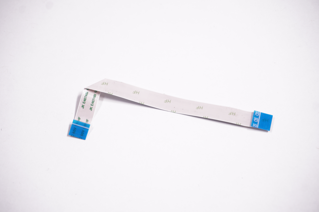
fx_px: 611
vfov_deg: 19.7
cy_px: 106
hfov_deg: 29.3
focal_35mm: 69
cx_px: 160
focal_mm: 46
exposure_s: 1/160
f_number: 5.6
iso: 400
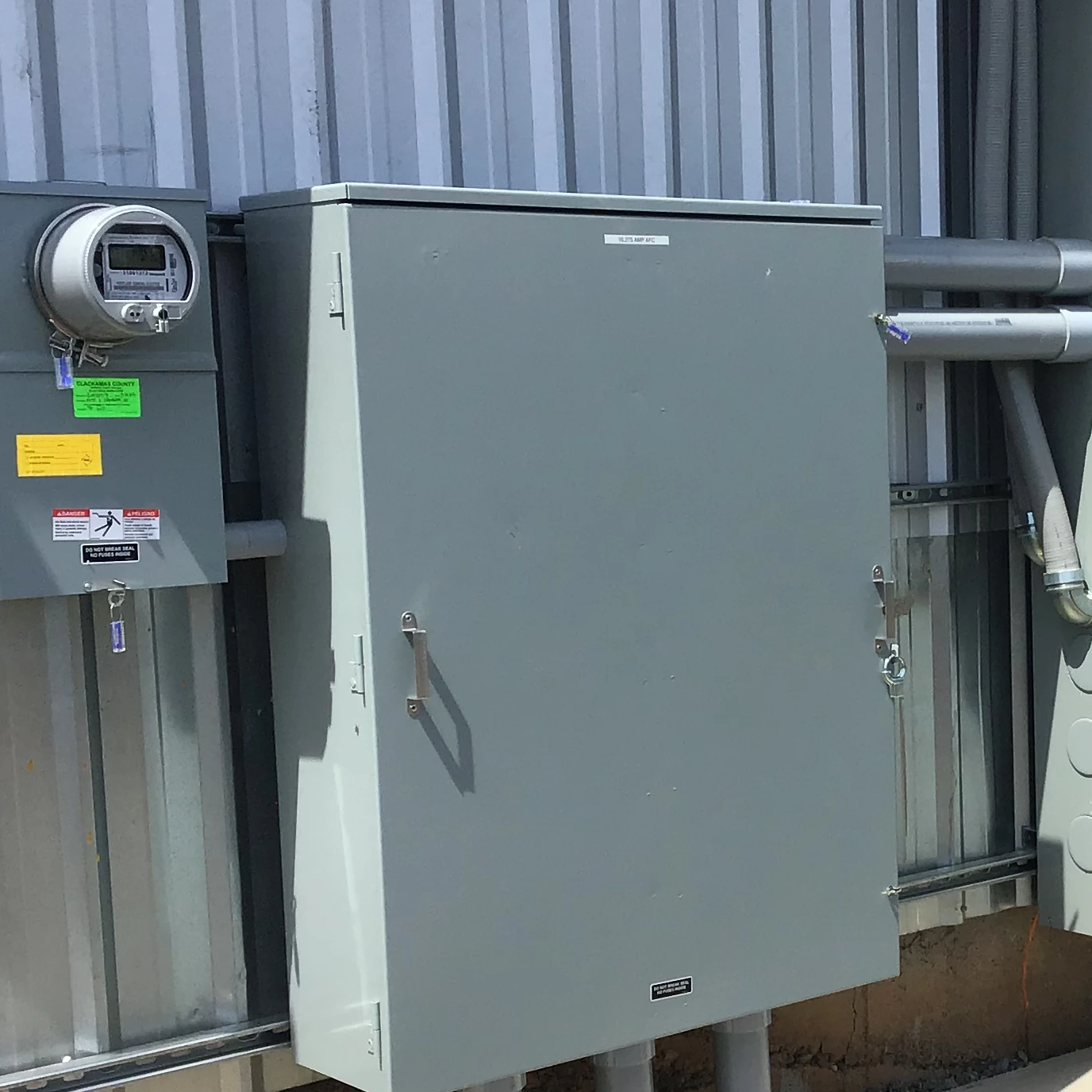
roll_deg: +0.7
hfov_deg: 25.8
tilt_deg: -7.7
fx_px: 2320
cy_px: 670
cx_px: 929
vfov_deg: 26.4
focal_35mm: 65
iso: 25
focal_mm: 3.3
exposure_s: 1/1664
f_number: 2.4
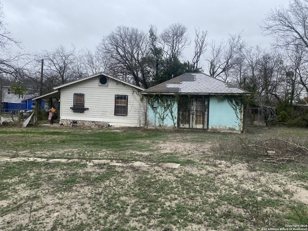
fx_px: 231
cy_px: 116
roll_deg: -2.1
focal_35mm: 26
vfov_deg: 53.1
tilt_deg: -3.3
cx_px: 154
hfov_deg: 67.3
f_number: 1.8
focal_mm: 4.25
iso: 32
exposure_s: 1/1034
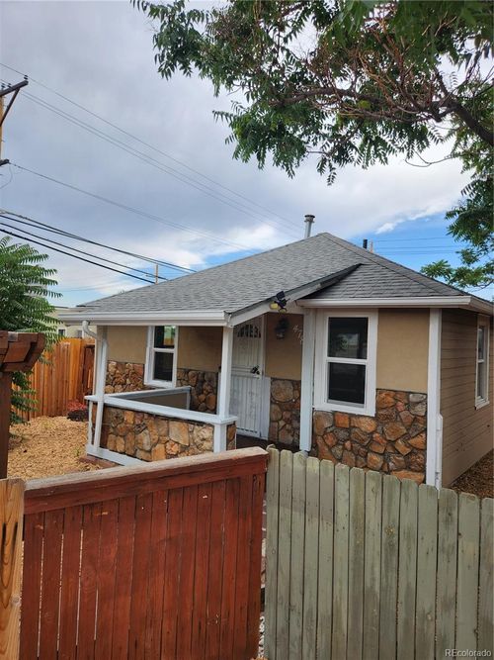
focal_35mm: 23
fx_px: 438
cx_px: 247
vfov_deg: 73.9
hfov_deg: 58.9
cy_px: 330
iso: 20
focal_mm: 5.4
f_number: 1.8
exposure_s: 1/650
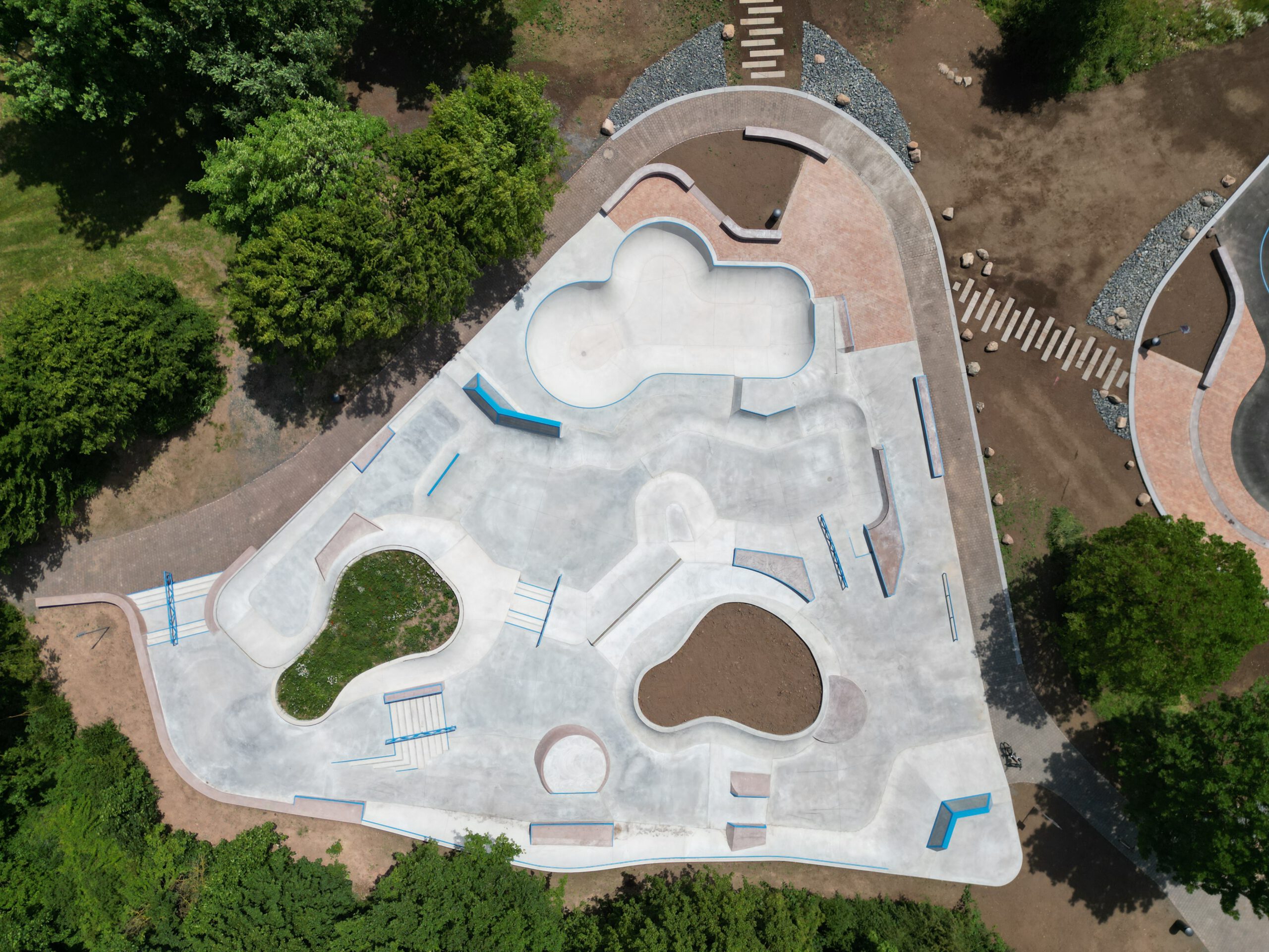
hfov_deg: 71.6
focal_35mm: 24
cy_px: 476
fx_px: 880
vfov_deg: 56.8
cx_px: 634
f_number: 1.7
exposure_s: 1/5000
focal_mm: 6.72
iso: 120
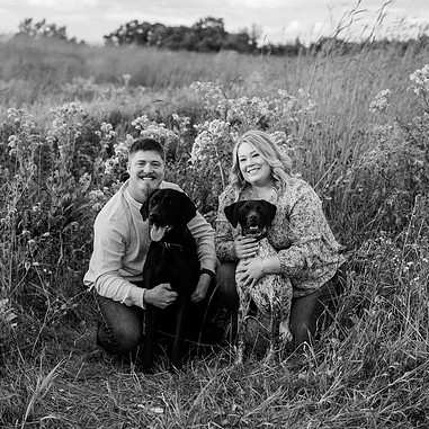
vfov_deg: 23.1
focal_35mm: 75
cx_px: 200
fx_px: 1052
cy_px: 216
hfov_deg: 23.1
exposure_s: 1/400
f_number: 3.5
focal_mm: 58
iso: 250
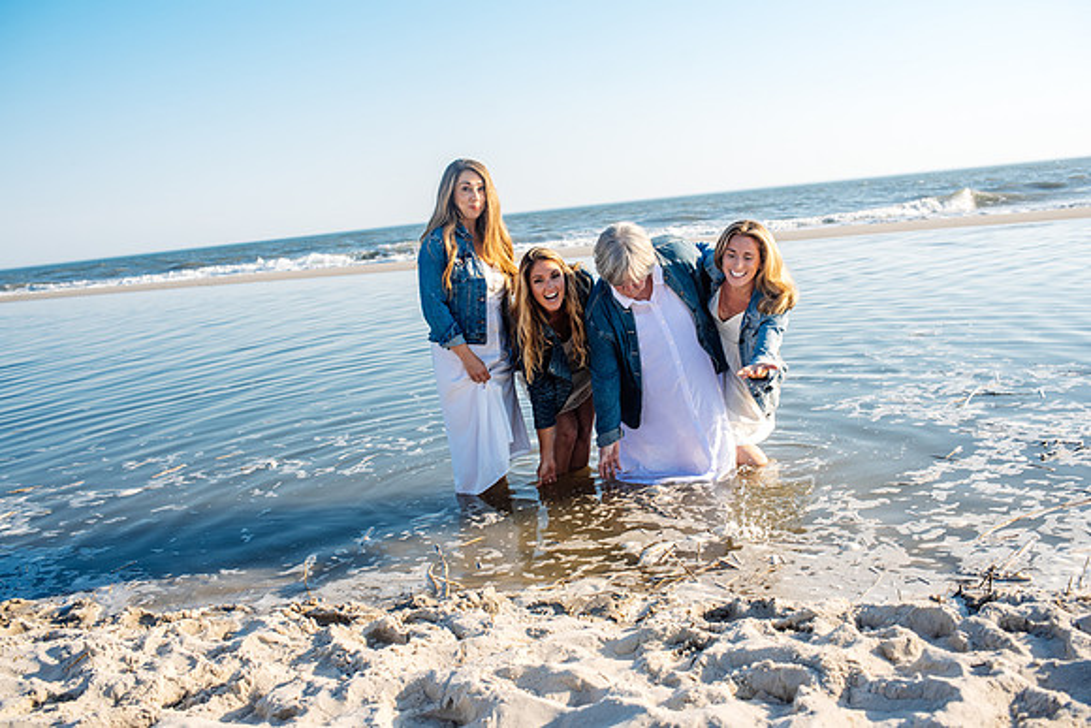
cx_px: 546
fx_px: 1061
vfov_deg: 37.9
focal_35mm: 35
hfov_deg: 54.4
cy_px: 364
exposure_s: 1/500
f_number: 4.5
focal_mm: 35
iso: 160
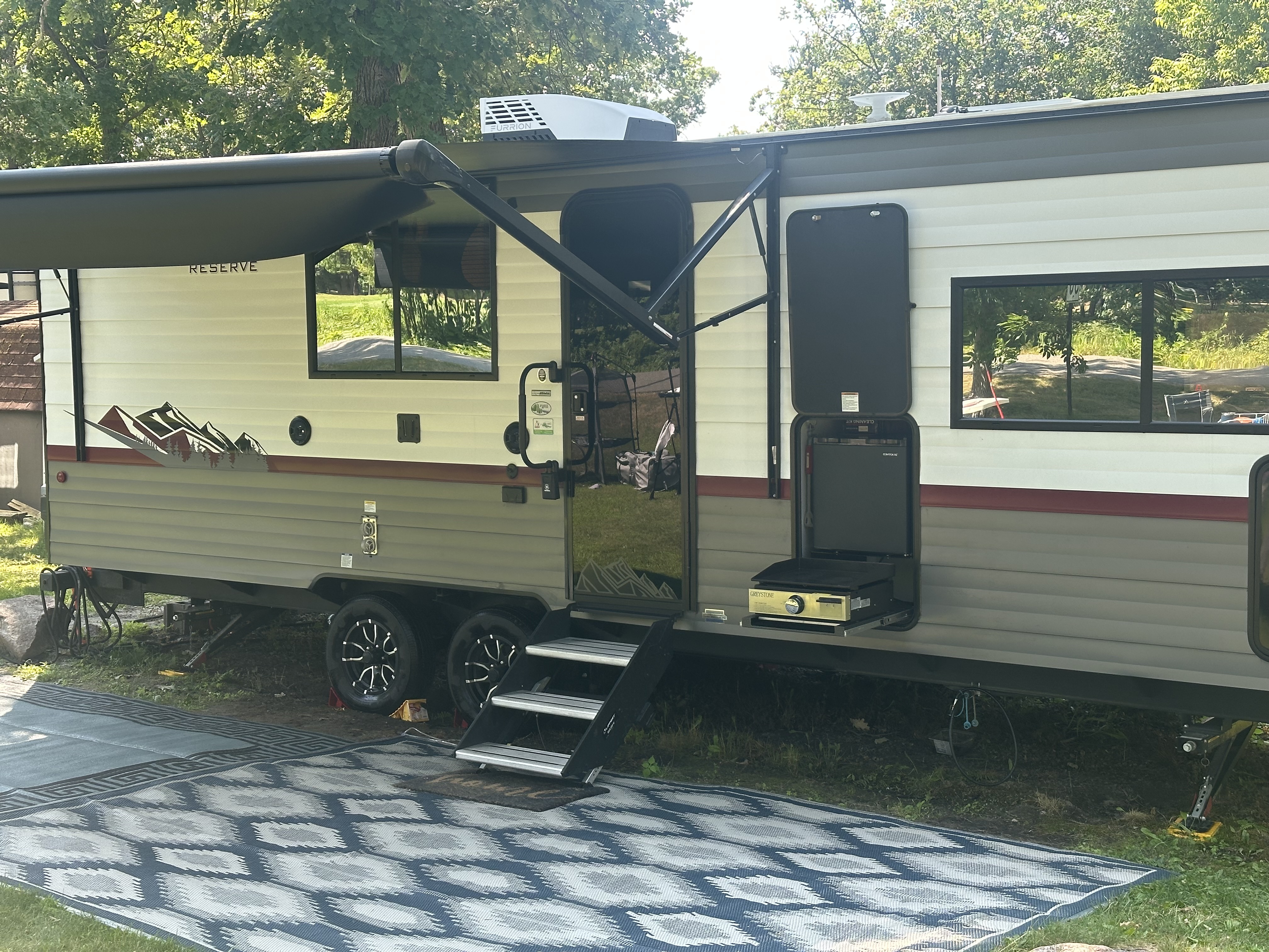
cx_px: 634
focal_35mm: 48
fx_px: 1760
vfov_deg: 30.3
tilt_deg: -5.3
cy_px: 476
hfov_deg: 39.7
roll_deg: +0.9
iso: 64
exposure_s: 1/458
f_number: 1.78
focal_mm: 6.86
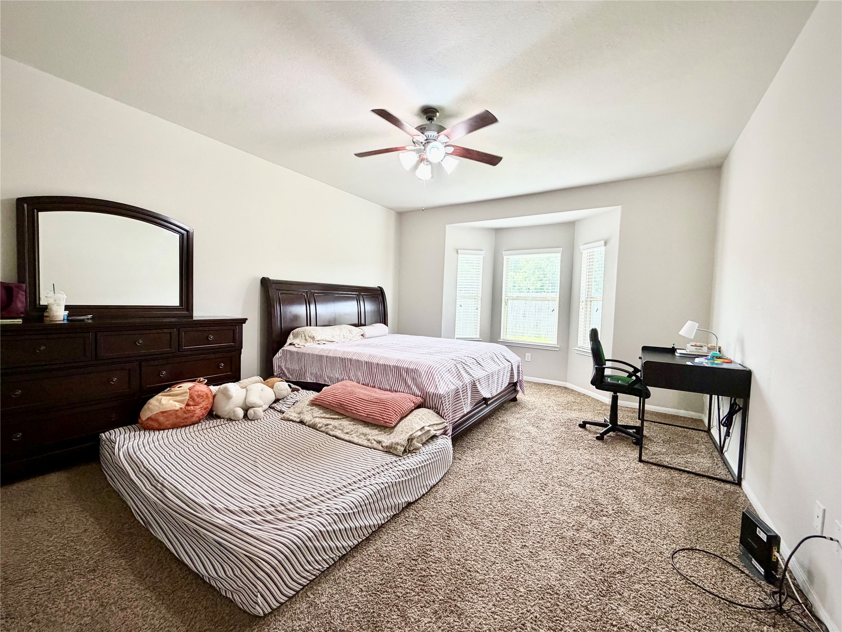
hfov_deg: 102.1
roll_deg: -1.4
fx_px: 341
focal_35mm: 14
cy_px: 316
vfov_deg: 85.7
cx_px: 421
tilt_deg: -2.6
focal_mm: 2.22
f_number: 2.2
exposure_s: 1/120
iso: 250
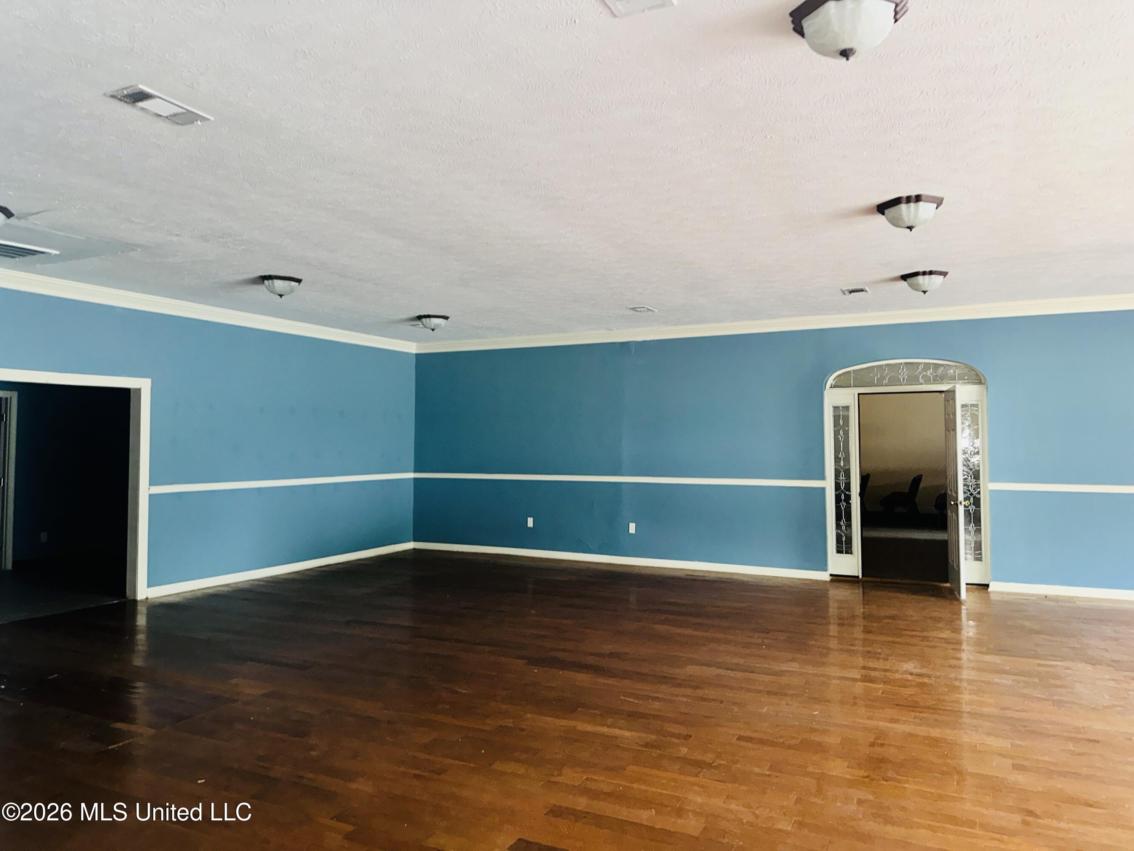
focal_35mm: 24
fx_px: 786
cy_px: 426
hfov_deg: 71.6
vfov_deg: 56.8
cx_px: 567
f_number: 1.78
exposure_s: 1/13
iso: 125
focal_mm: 6.86
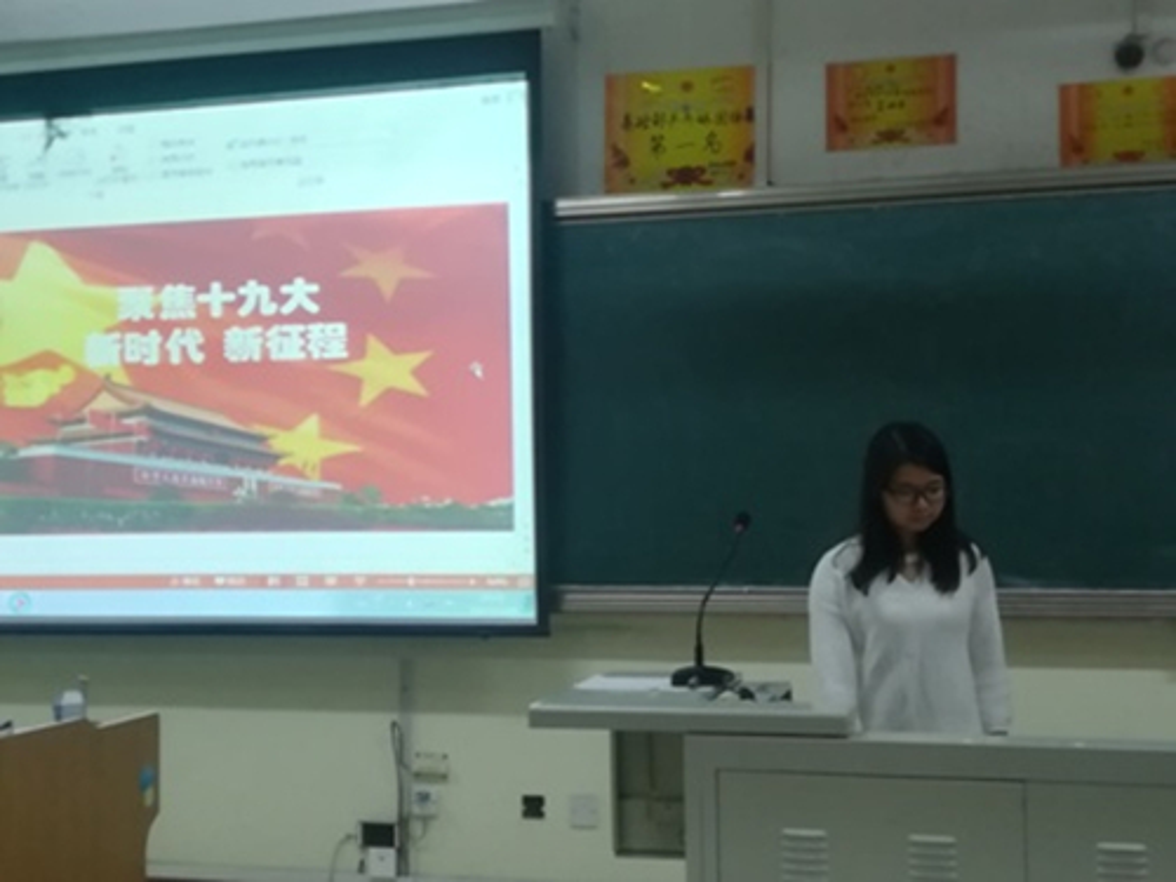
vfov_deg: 29.7
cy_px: 441
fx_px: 1665
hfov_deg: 38.9
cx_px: 588
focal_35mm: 49
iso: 400
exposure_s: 1/33.3
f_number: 2.2
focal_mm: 3.83
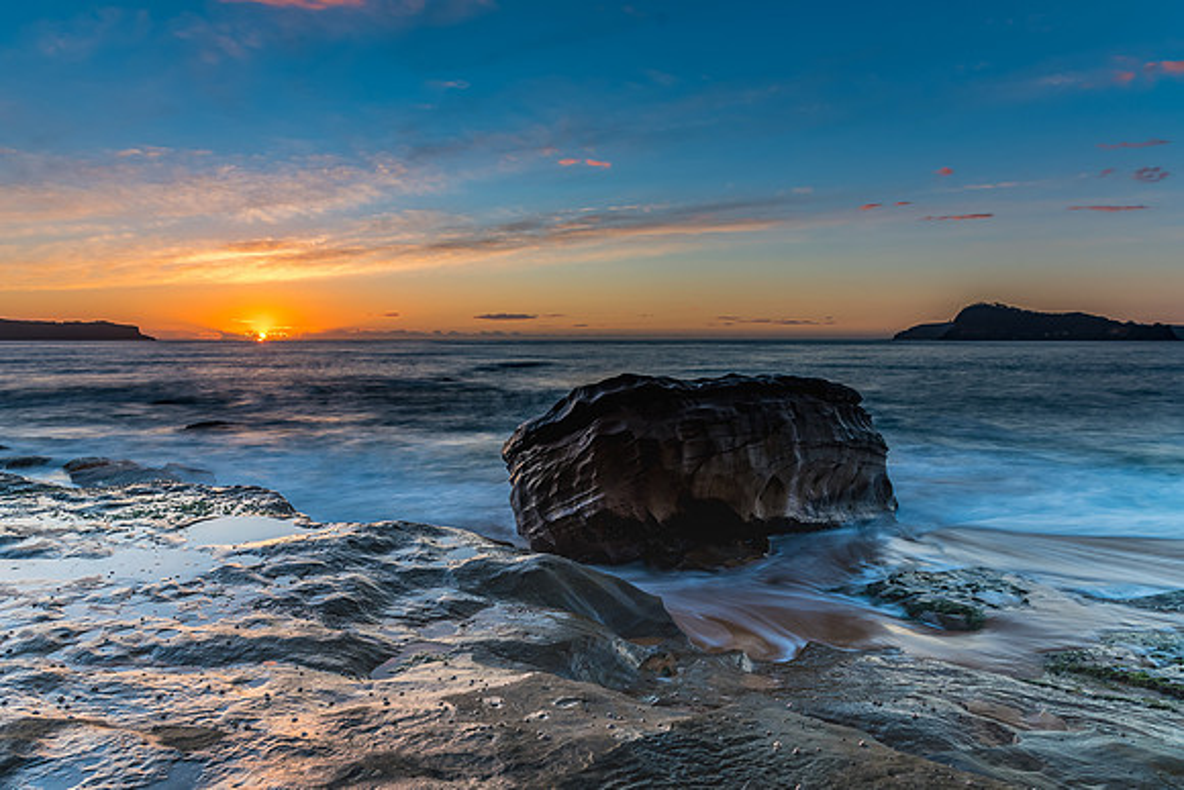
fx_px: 792
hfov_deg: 73.6
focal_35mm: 24
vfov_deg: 53.0
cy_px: 395
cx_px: 592
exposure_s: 3
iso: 50
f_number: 11
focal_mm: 16
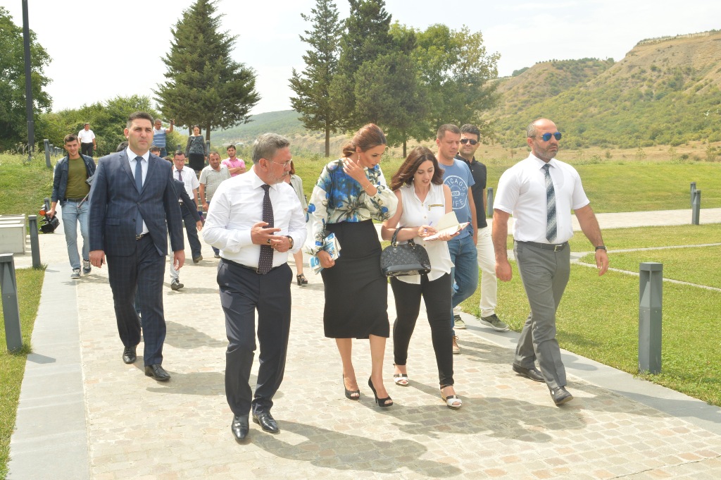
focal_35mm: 39
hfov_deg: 49.6
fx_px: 780
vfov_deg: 34.2
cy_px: 240
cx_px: 360
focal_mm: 26
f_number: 13
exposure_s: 1/200
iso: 400
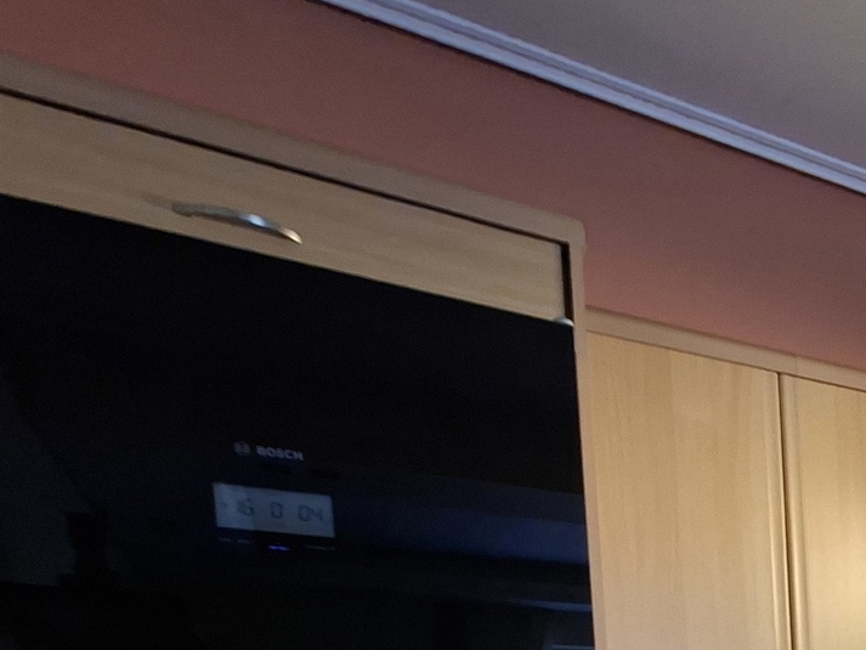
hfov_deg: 40.7
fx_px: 876
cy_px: 847
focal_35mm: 35
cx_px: 984
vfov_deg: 31.4
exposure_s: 1/40
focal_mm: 1.74
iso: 200
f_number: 2.2
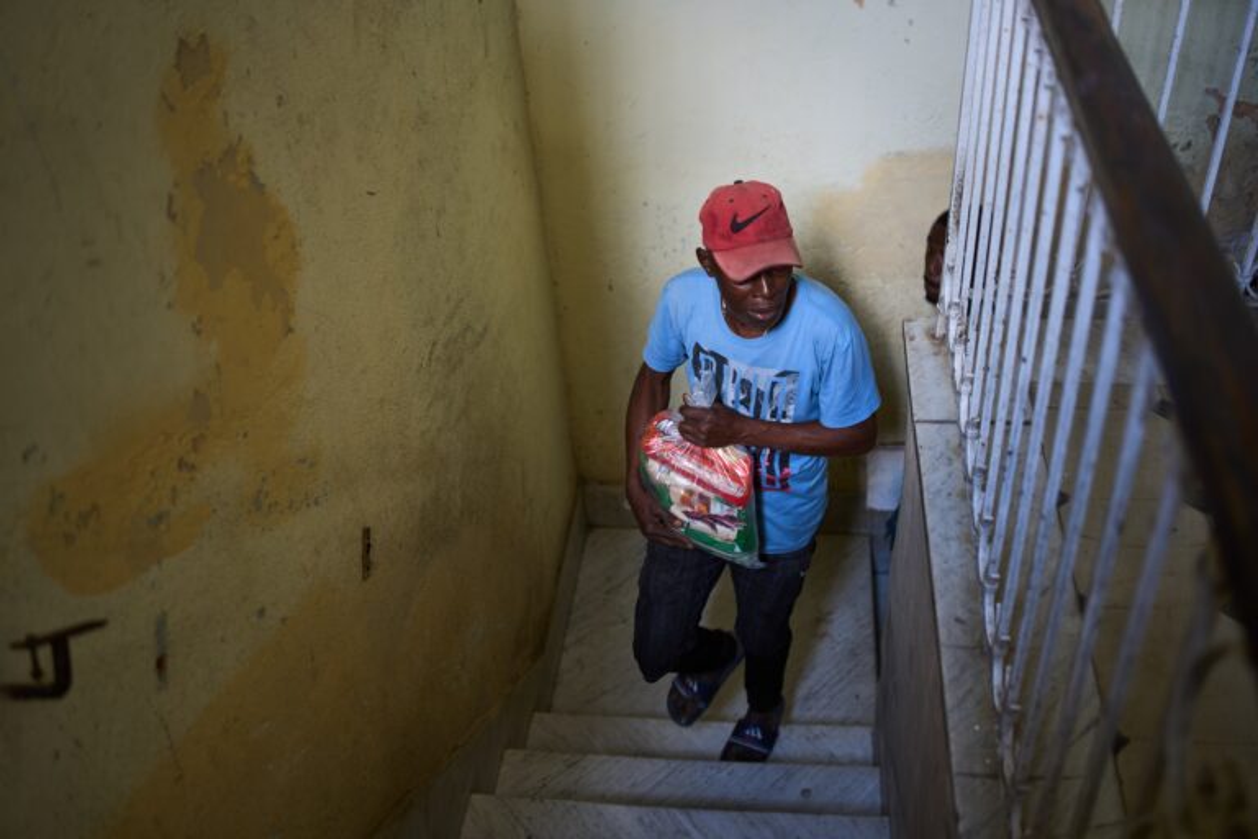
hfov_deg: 54.4
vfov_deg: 37.9
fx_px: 1223
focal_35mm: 35
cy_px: 420
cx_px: 629
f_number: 2
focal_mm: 35
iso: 200
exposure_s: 1/80
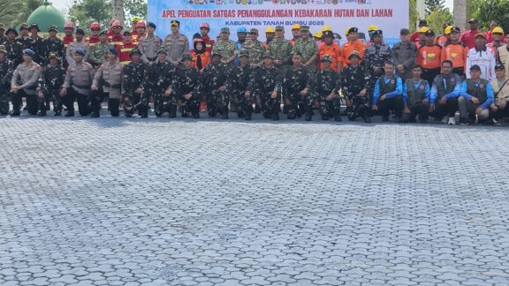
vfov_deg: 19.2
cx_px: 239
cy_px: 45
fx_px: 837
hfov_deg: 33.8
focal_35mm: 62
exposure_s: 1/315
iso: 100
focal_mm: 4.84
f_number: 1.79
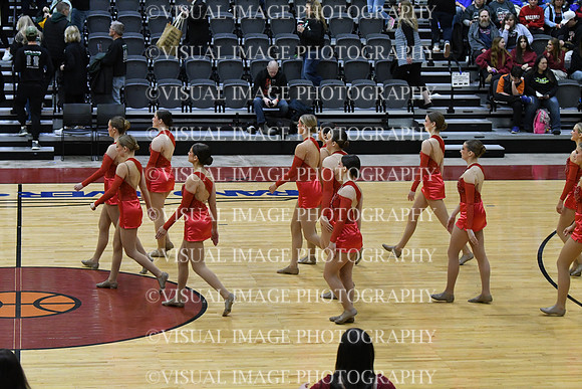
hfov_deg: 18.9
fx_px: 1746
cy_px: 194
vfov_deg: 12.7
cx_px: 291
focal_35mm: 108
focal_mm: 72
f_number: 4
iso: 5000
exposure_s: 1/500
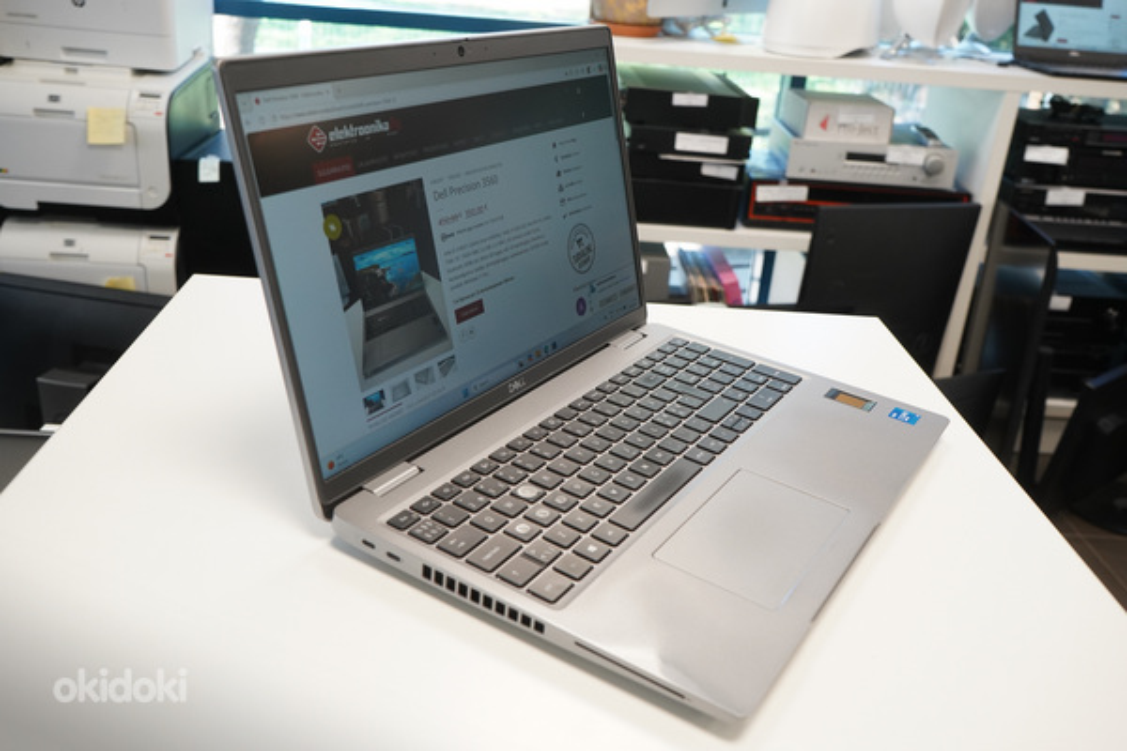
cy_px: 376
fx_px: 970
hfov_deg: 60.3
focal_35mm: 31
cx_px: 564
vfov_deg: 42.3
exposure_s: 1/80
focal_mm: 31
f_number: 7.1
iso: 2000
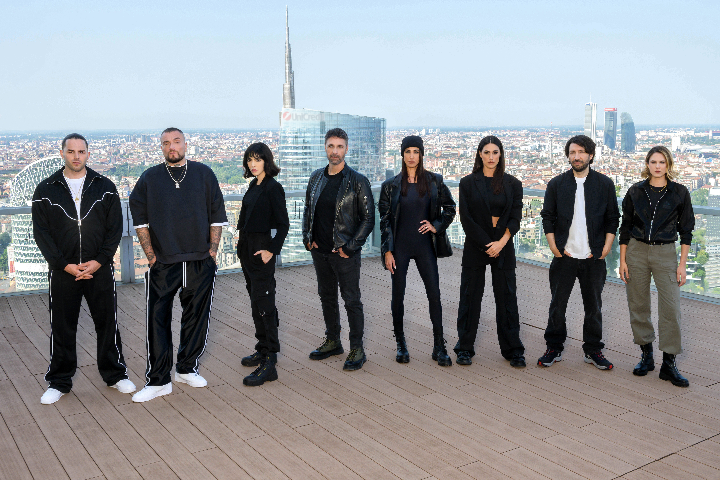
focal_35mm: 38
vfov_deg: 35.1
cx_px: 360
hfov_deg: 50.7
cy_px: 240
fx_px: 760
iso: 640
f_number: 13
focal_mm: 38
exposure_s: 1/125
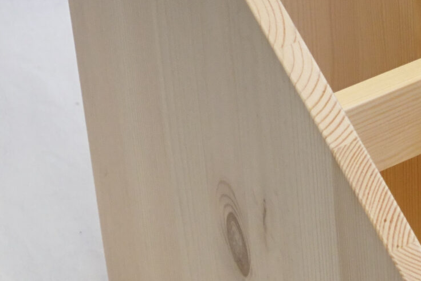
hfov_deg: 11.0
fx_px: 2137
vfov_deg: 7.4
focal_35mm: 183
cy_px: -122
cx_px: 517
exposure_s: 1/50
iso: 1600
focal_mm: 35
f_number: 8
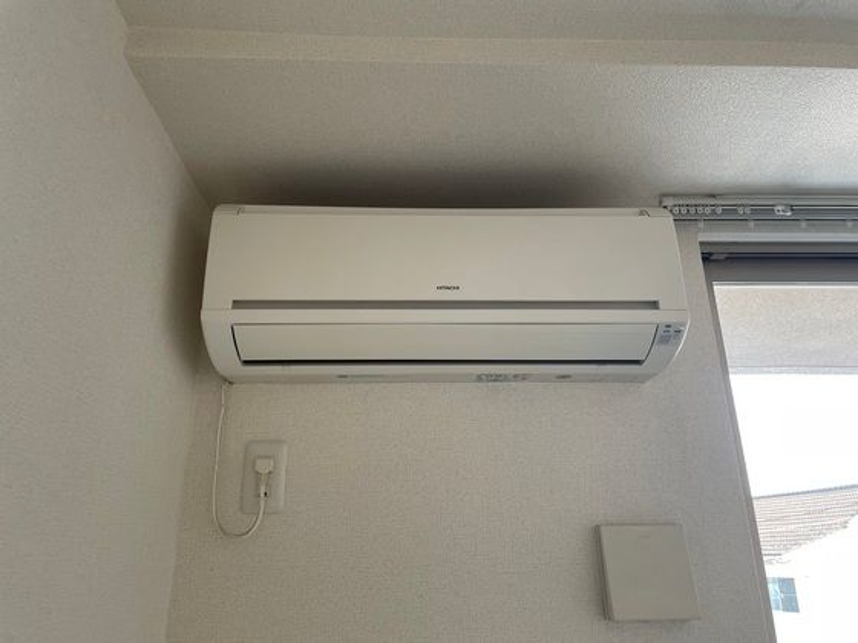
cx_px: 429
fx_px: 644
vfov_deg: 53.1
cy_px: 322
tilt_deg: +20.1
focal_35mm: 26
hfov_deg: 67.3
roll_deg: +1.1
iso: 125
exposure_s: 1/121
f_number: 1.6
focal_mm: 4.2
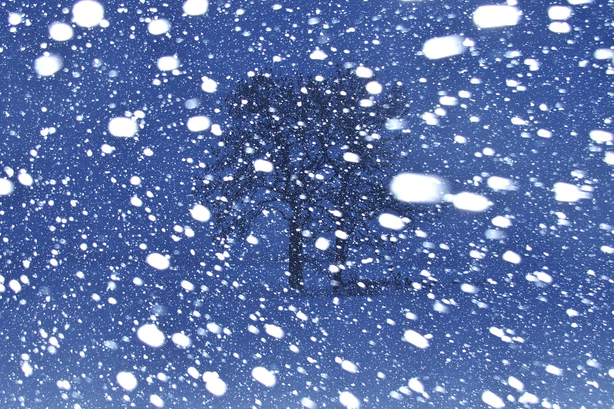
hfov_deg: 27.7
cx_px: 318
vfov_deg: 18.7
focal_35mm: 73
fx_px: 1244
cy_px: 212
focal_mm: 30
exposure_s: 1/60
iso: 200
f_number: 6.7
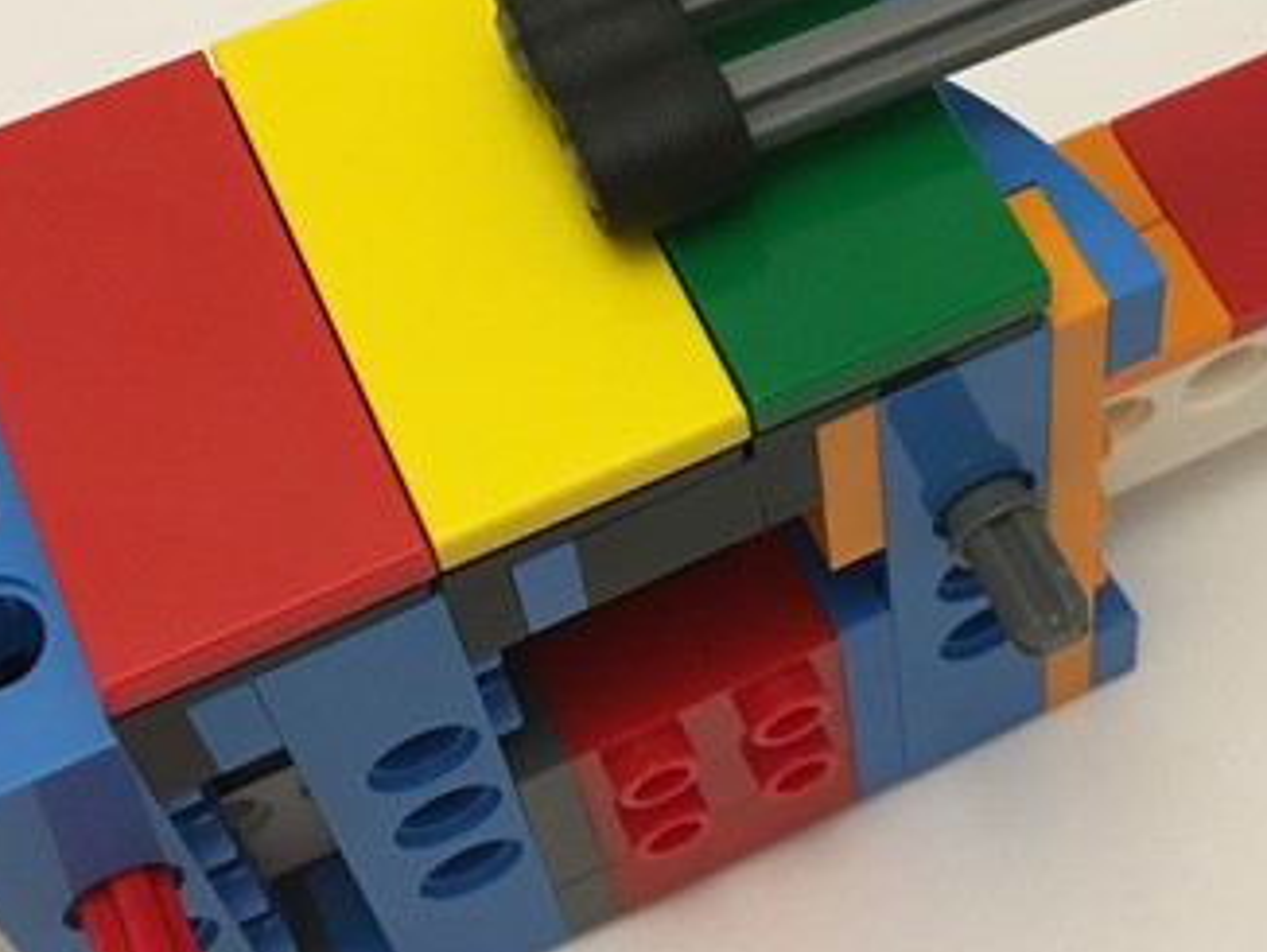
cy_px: 243
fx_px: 2930
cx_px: 909
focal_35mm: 80
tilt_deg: -56.8
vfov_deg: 18.3
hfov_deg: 24.2
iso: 160
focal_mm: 4.15
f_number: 2.2
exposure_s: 1/33
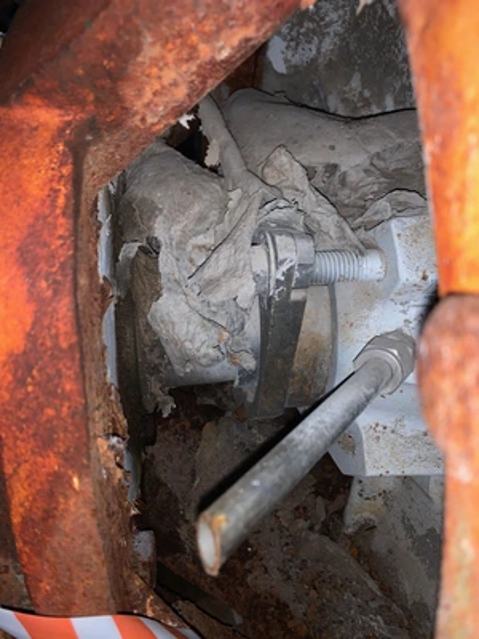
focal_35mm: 26
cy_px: 320
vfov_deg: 67.3
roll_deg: -1.5
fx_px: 480
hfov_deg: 53.1
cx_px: 240
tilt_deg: -14.8
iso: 40
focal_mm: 4.25
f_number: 1.8
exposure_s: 1/48
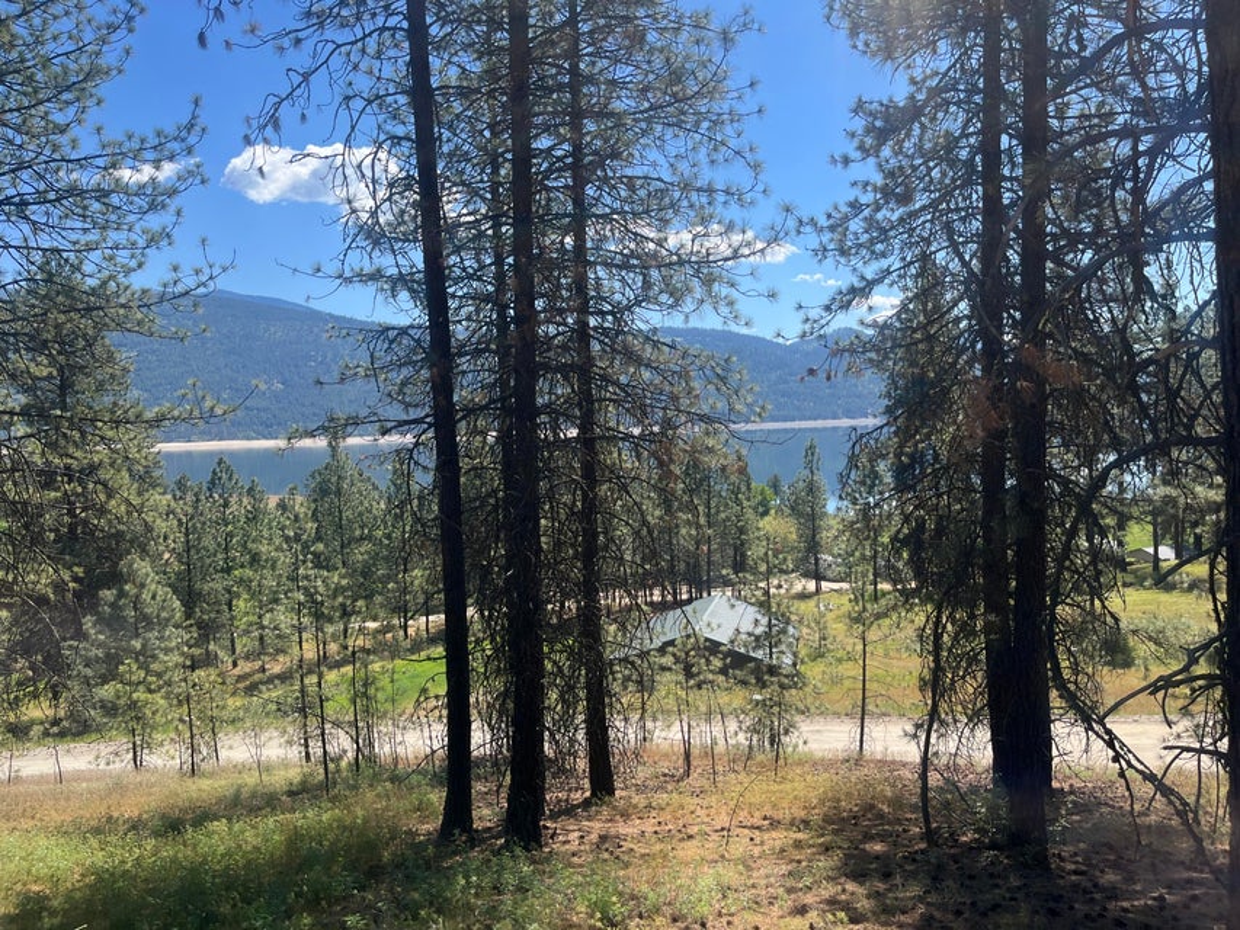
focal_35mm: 26
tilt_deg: -3.8
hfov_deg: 67.3
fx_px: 931
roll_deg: +1.5
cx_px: 620
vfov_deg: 53.1
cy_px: 465
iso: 50
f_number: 1.6
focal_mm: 5.1
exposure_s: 1/2137
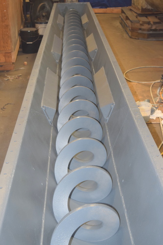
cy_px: 122
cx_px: 82
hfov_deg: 23.8
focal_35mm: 57
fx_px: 387
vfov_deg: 35.1
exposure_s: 1/60
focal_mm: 38
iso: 900
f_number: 4.8
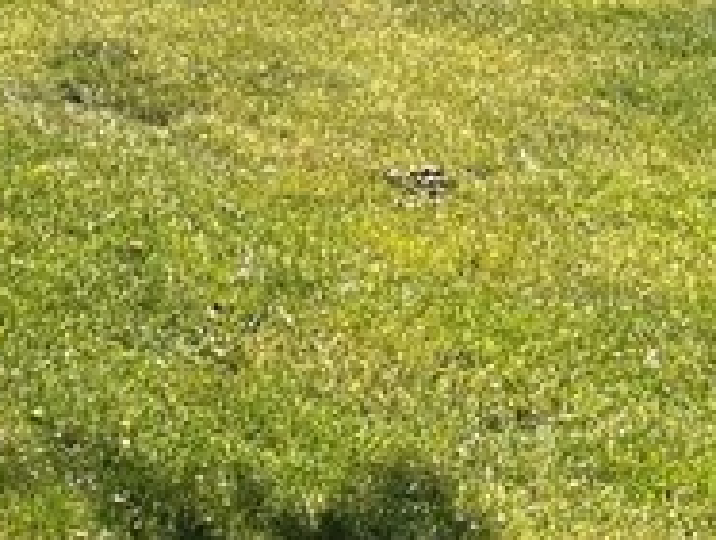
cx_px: -119
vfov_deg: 10.1
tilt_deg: -3.6
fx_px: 2943
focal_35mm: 142
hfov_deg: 13.5
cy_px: -299
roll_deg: -1.3
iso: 50
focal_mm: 5.7
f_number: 1.5
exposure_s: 1/2994
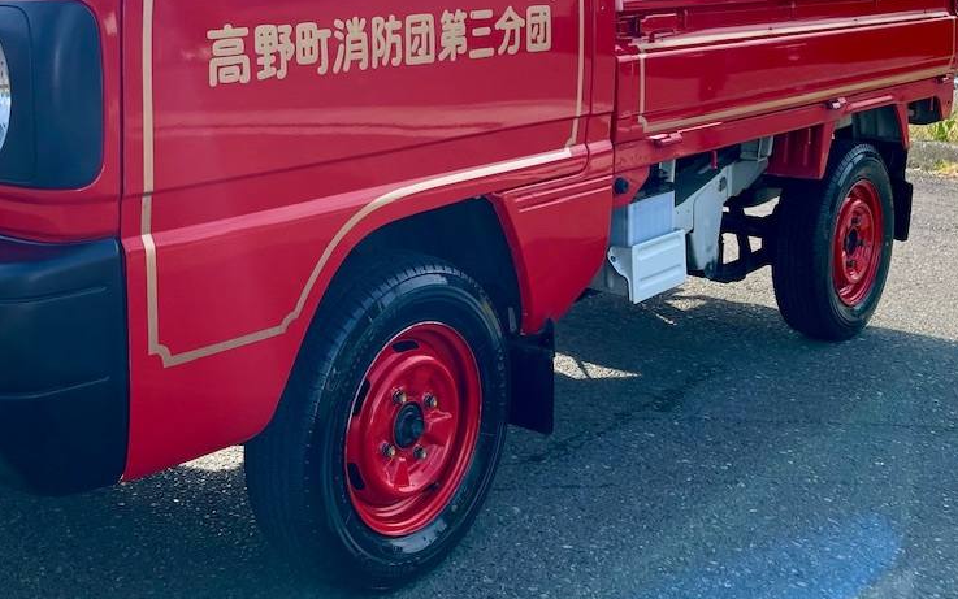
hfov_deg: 43.1
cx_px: 351
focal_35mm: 46
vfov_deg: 27.3
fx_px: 1201
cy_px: 90
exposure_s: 1/1119
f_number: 1.6
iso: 32
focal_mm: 5.1
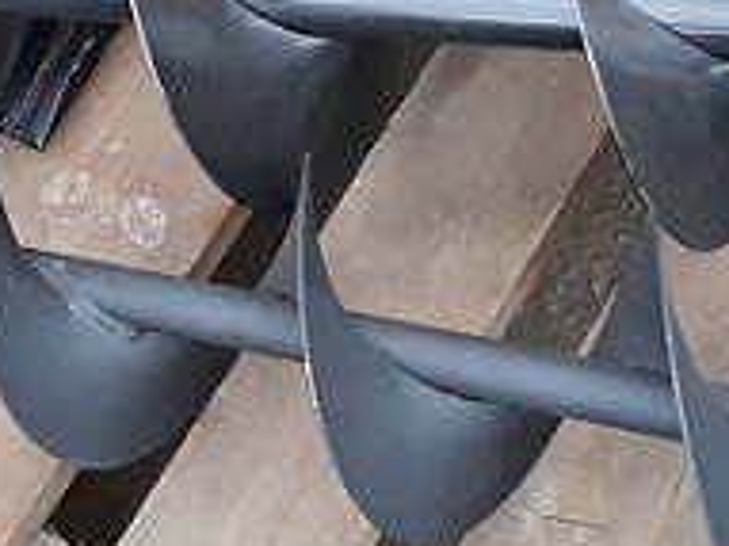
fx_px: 2378
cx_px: 99
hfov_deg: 17.2
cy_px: -229
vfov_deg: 12.5
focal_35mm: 113
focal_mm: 3.71
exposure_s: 1/50
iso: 100
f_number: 1.7
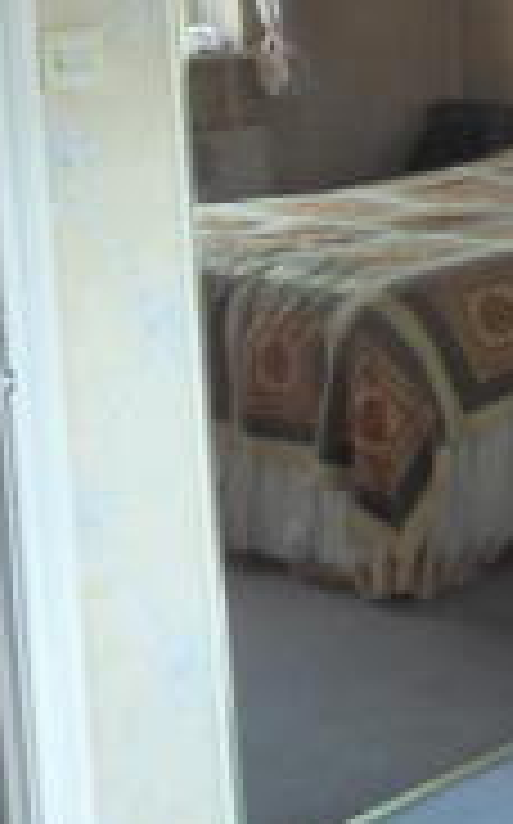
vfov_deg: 24.6
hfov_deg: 12.3
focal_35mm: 81
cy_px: 34
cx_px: 1271
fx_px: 1816
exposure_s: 1/50
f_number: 3.3
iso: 400
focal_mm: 4.3
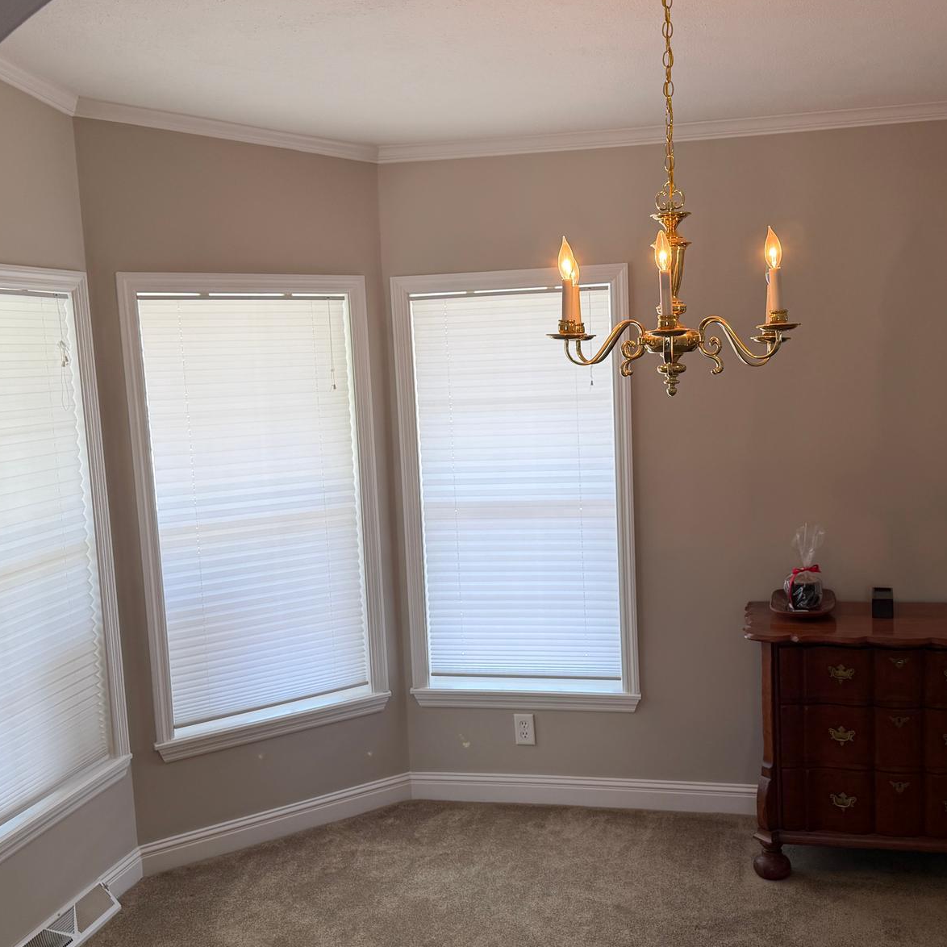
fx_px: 1145
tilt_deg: -6.8
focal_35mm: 37
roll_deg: +2.7
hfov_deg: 44.9
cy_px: 508
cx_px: 519
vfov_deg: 44.9
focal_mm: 6.76
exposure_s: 1/148
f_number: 1.78
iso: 64
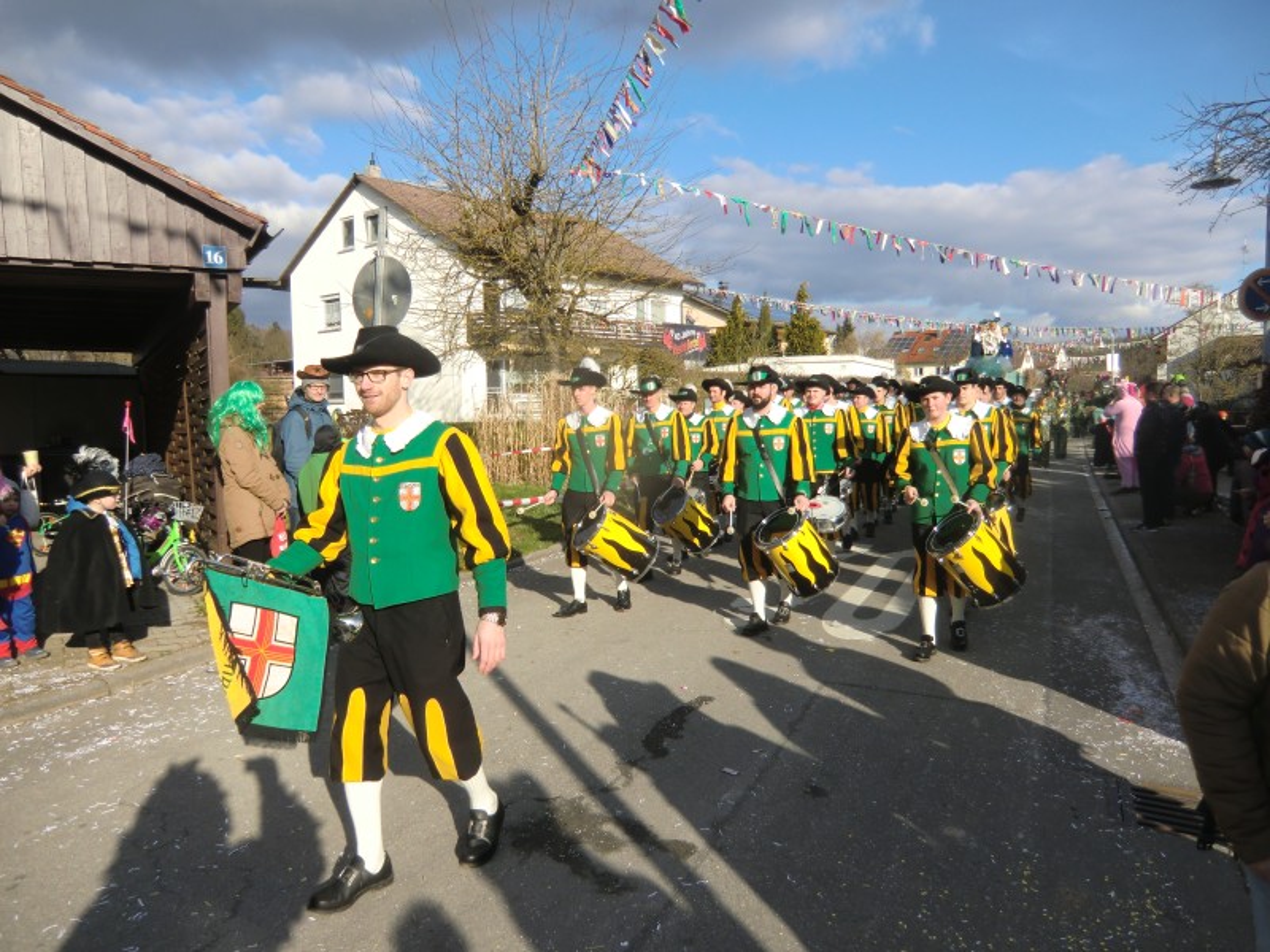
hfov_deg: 71.6
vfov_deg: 56.8
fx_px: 881
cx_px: 635
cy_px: 476
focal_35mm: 24
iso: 64
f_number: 3.2
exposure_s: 1/800
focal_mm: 4.3
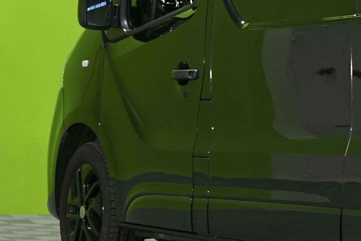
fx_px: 2046
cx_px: 539
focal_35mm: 204
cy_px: 37
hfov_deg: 9.8
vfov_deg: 6.7
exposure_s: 1/30
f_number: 5.6
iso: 800
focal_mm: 56
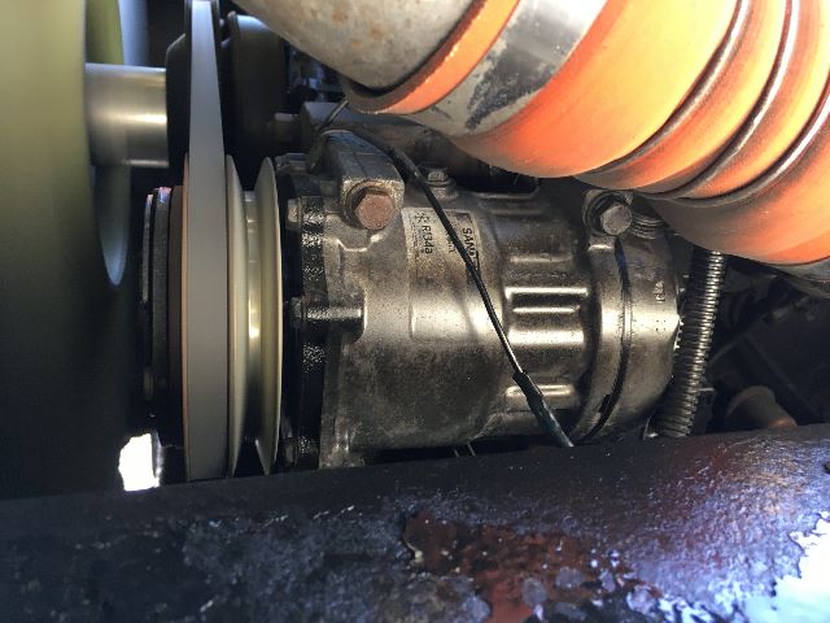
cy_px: 312
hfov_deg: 61.7
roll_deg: -5.8
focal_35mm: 29
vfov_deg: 48.2
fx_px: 695
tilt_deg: -30.5
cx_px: 415
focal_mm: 4.15
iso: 50
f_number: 2.2
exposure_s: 1/30
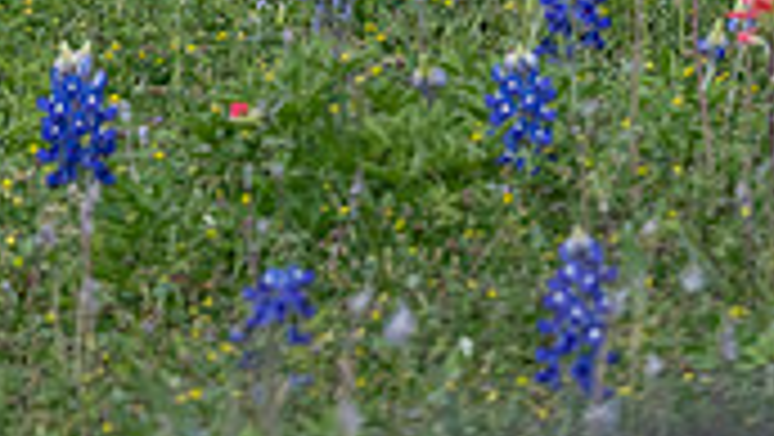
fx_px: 30517
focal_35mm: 1486
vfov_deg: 0.8
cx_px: 508
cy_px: -128
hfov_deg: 1.5
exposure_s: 1/500
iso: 720
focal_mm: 280
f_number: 11
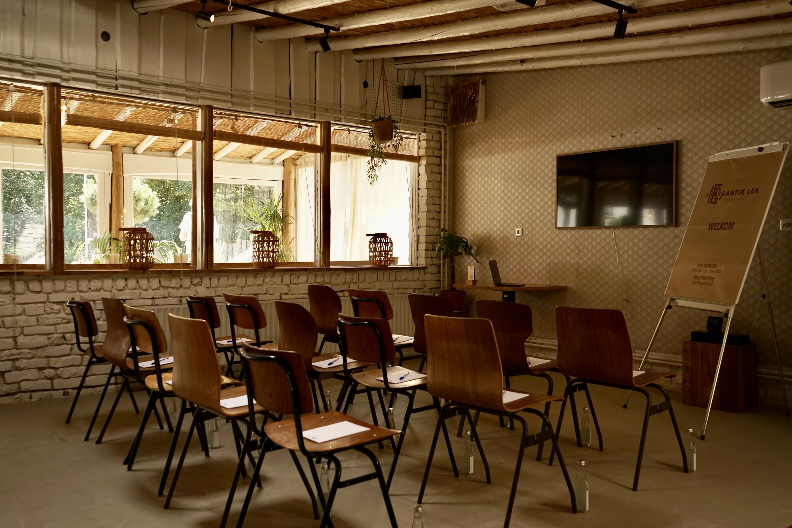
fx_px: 682
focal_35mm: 31
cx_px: 396
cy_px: 264
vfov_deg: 42.3
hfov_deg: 60.3
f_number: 5.6
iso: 640
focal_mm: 31
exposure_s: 1/125
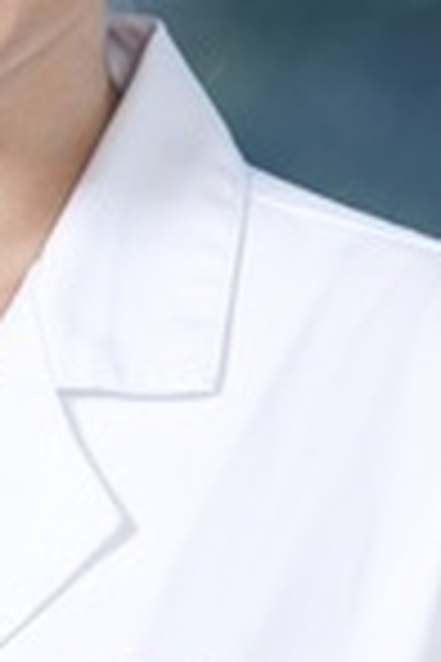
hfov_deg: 2.2
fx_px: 11686
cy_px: 230
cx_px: -72
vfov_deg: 3.2
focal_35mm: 636
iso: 250
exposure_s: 1/50
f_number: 7.1
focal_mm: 170
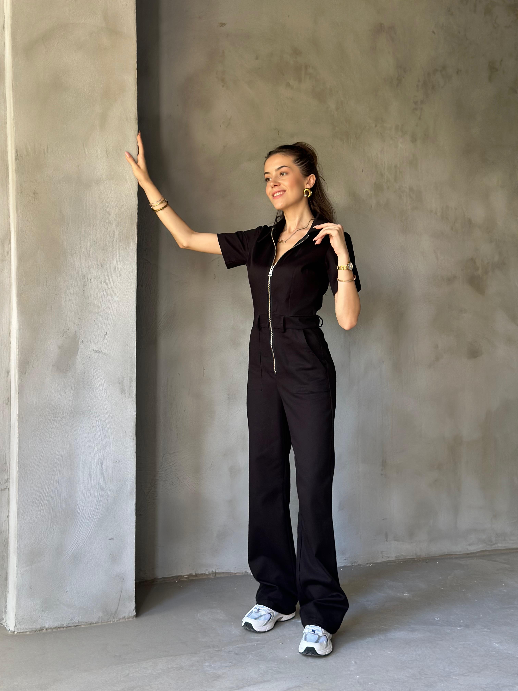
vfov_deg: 39.7
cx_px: 259
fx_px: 958
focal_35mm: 48
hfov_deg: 30.3
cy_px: 346
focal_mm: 6.86
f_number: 1.78
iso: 125
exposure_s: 1/105
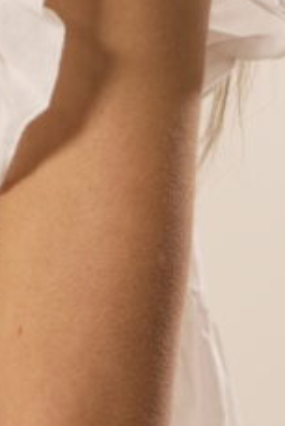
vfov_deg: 5.2
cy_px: 106
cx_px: -73
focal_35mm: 393
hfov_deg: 3.5
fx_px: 4659
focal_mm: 50
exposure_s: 1/100
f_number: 2.8
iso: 400
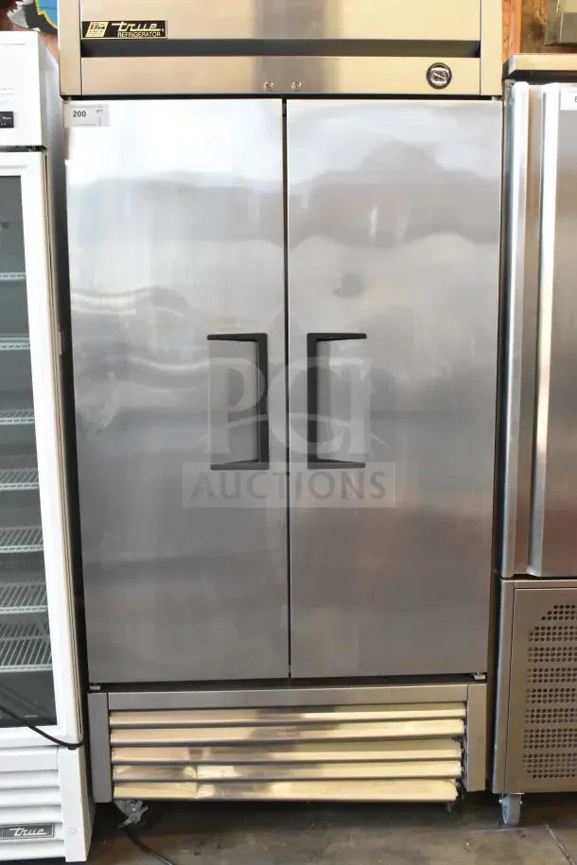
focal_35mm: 36
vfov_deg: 53.1
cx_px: 288
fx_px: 865
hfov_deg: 36.9
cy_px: 432
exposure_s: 1/250
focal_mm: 24
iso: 6400
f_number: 8
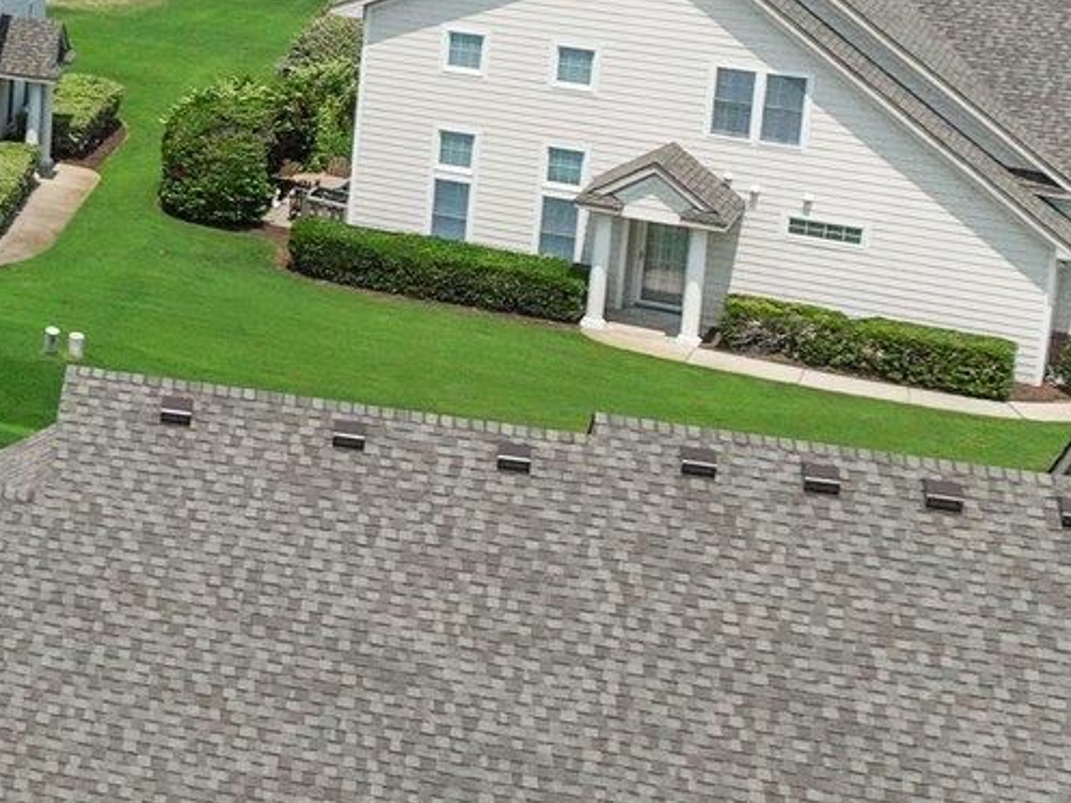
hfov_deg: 15.6
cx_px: -1082
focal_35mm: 99
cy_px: -123
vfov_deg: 14.5
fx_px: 3063
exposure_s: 1/6400
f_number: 2.8
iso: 100
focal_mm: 12.29
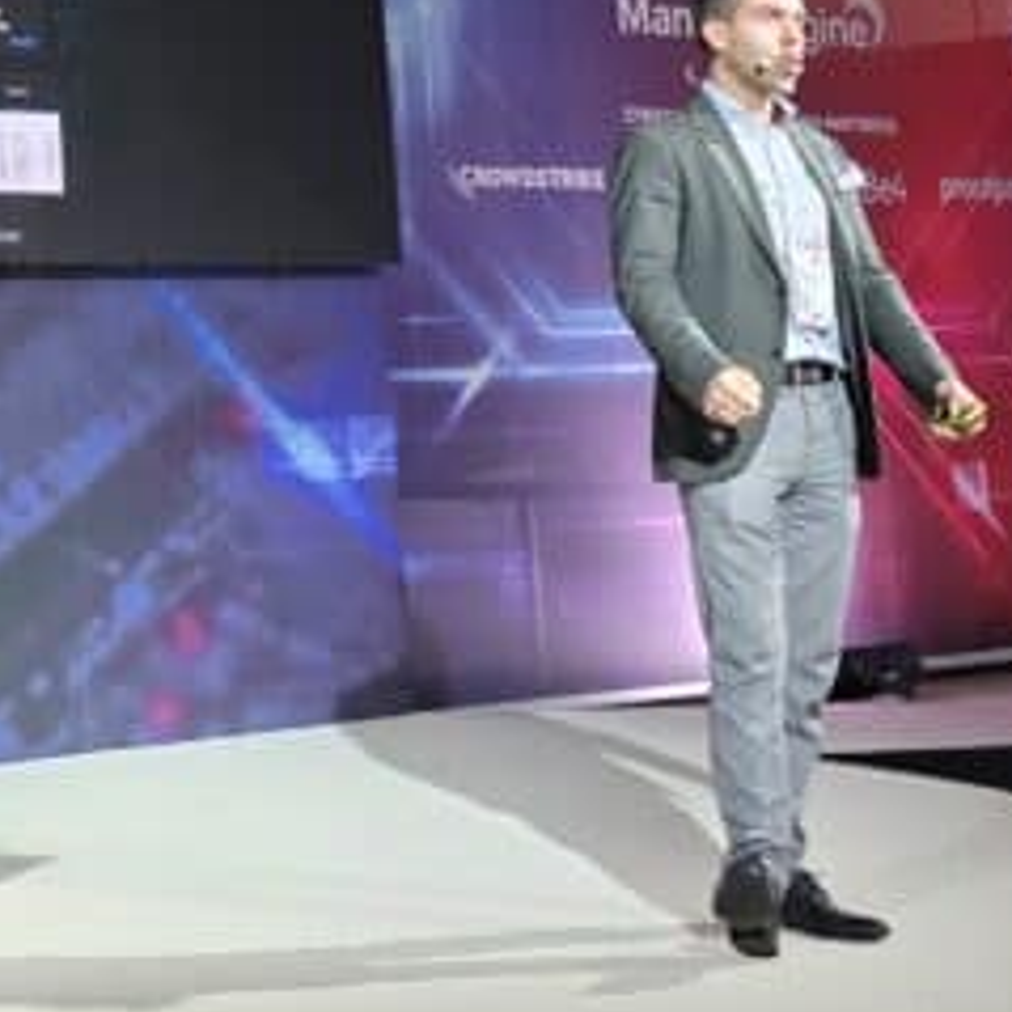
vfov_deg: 19.0
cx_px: -212
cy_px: -161
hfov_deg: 18.8
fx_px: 2878
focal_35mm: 87
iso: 125
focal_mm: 6.3
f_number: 1.7
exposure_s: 1/53
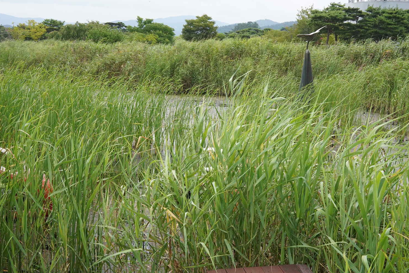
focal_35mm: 47
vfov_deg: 28.7
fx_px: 534
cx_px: 223
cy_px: 141
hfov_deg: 41.9
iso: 1600
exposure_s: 1/500
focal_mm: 35
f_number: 14
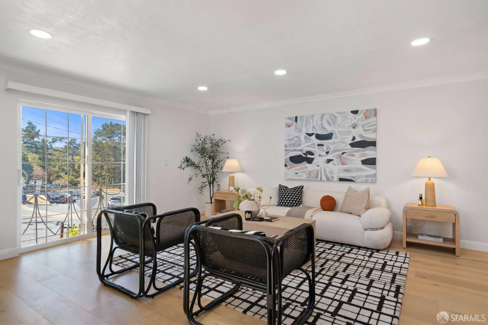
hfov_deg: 86.9
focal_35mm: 19
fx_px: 258
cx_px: 244
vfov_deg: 64.6
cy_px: 162
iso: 400
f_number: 14
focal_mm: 19
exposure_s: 1/6
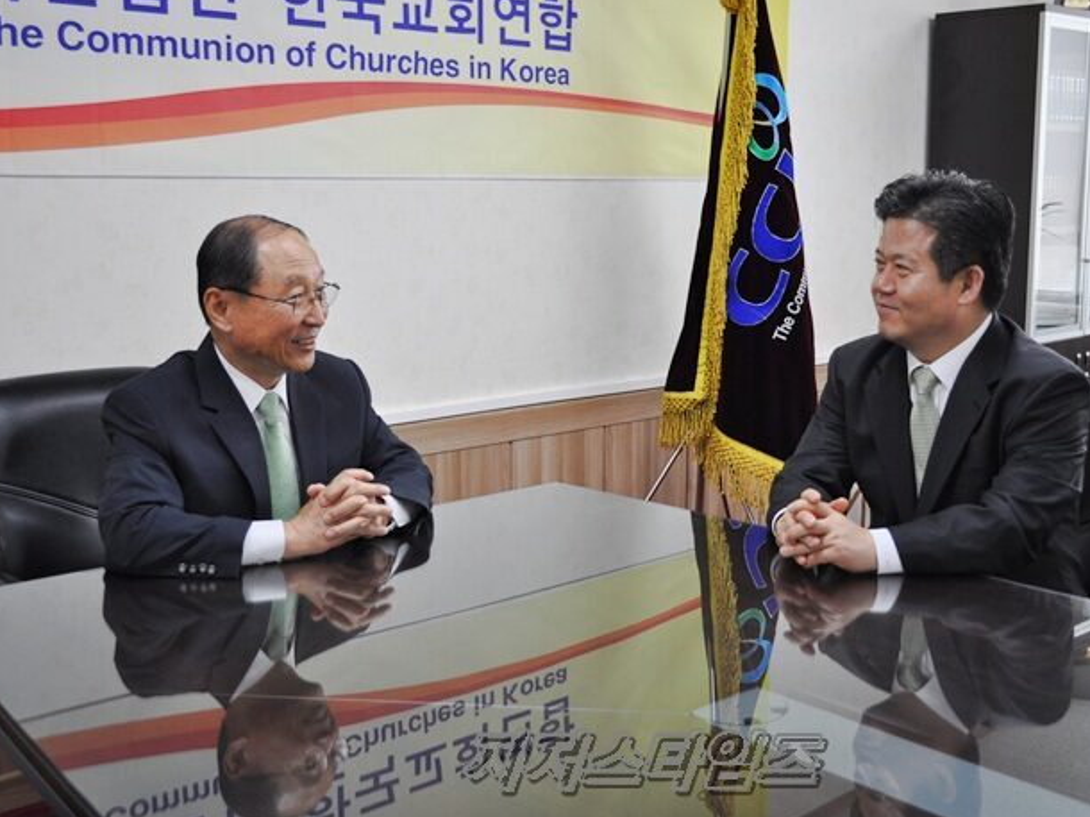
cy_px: 408
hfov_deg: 43.8
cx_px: 609
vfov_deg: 33.6
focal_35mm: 43
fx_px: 1353
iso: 450
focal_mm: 26
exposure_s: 1/60
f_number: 4.2
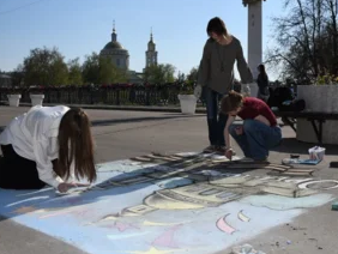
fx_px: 440
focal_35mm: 45
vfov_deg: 32.2
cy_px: 113
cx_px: 203
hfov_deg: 41.8
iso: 500
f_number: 5
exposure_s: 1/8000
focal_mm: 22
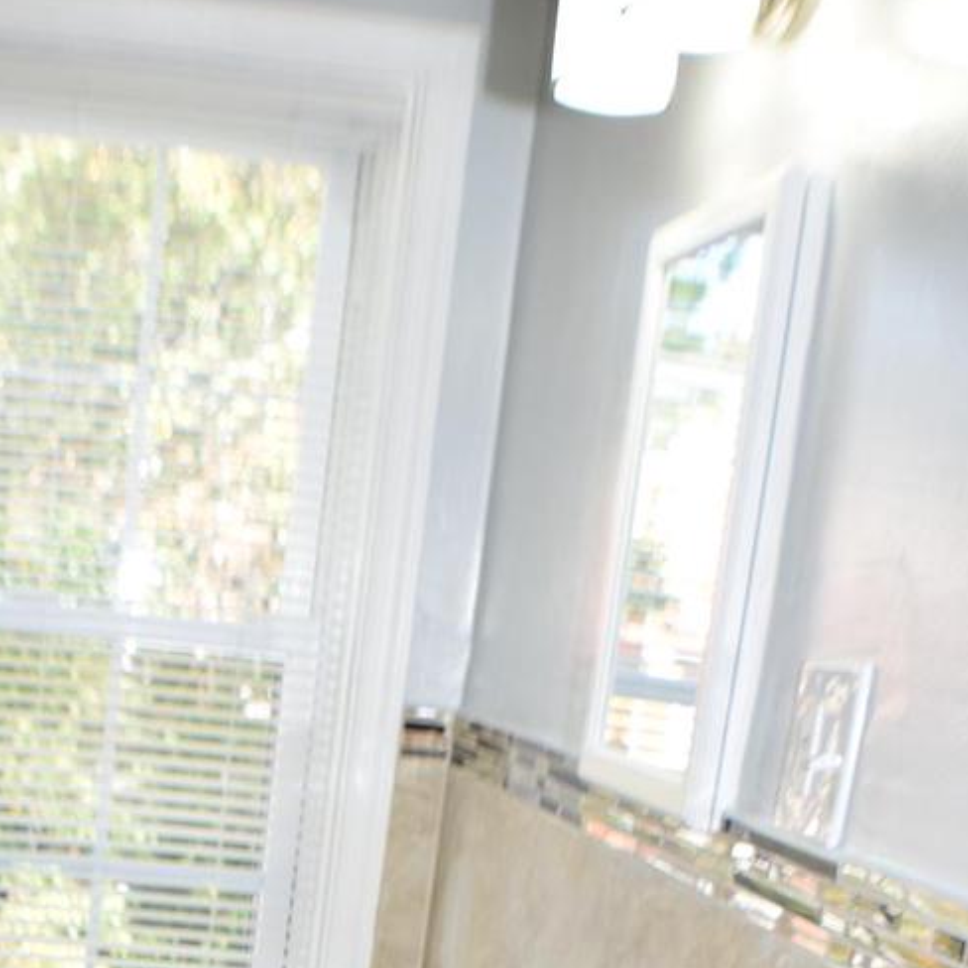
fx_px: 2921
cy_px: 1387
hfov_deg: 18.6
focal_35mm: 92
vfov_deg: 17.2
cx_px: 188
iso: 200
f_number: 4.5
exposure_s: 1/80
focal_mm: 23
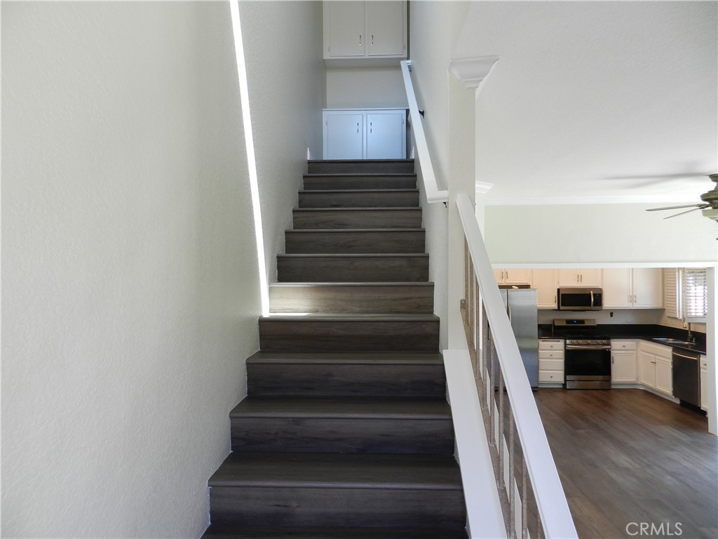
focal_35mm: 23
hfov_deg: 73.9
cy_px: 270
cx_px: 359
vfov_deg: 58.9
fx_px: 477
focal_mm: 4
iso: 160
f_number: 3.4
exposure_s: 1/30
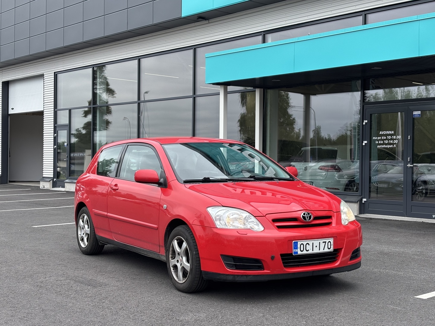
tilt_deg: +1.6
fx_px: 653
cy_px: 163
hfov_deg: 36.8
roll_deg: -1.0
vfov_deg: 28.0
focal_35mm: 52
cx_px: 218
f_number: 1.6
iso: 32
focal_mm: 5.96
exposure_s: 1/799
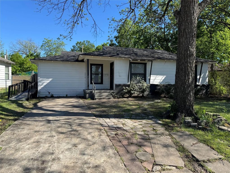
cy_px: 86
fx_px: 159
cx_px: 115
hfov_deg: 71.6
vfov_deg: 56.8
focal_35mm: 24
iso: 80
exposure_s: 1/2252
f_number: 1.78
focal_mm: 6.76
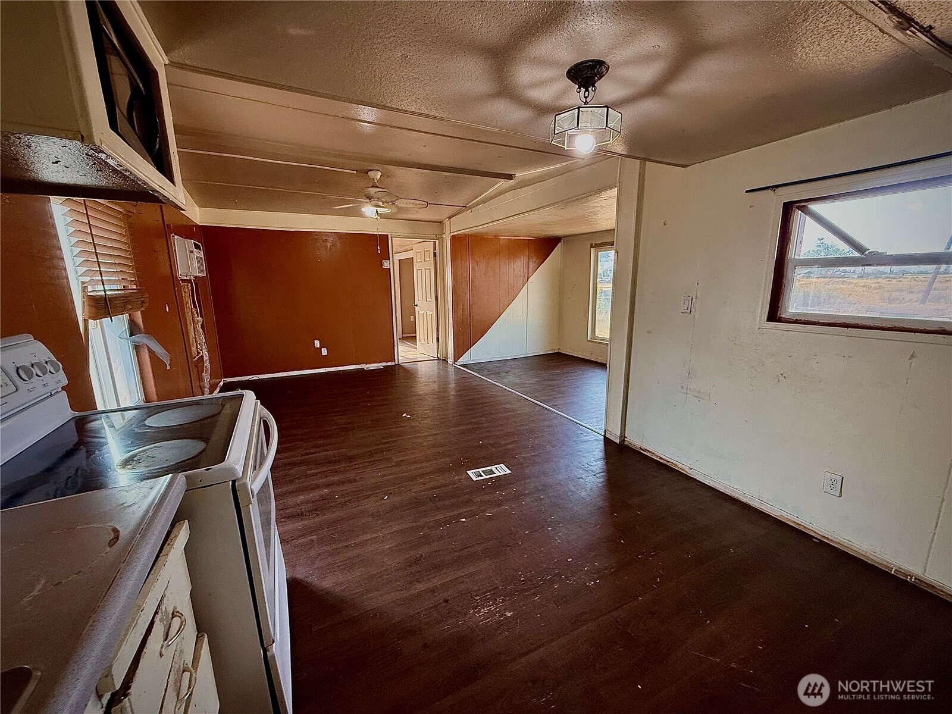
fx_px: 385
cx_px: 476
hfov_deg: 102.1
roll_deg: +0.3
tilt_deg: -11.3
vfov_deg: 85.7
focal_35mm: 14
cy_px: 357
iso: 250
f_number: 2.2
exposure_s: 1/120
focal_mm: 2.22
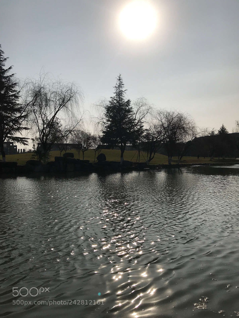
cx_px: 120
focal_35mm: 28
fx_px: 258
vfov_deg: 63.4
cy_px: 159
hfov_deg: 49.7
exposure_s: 1/13699
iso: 25
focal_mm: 3.99
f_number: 1.8
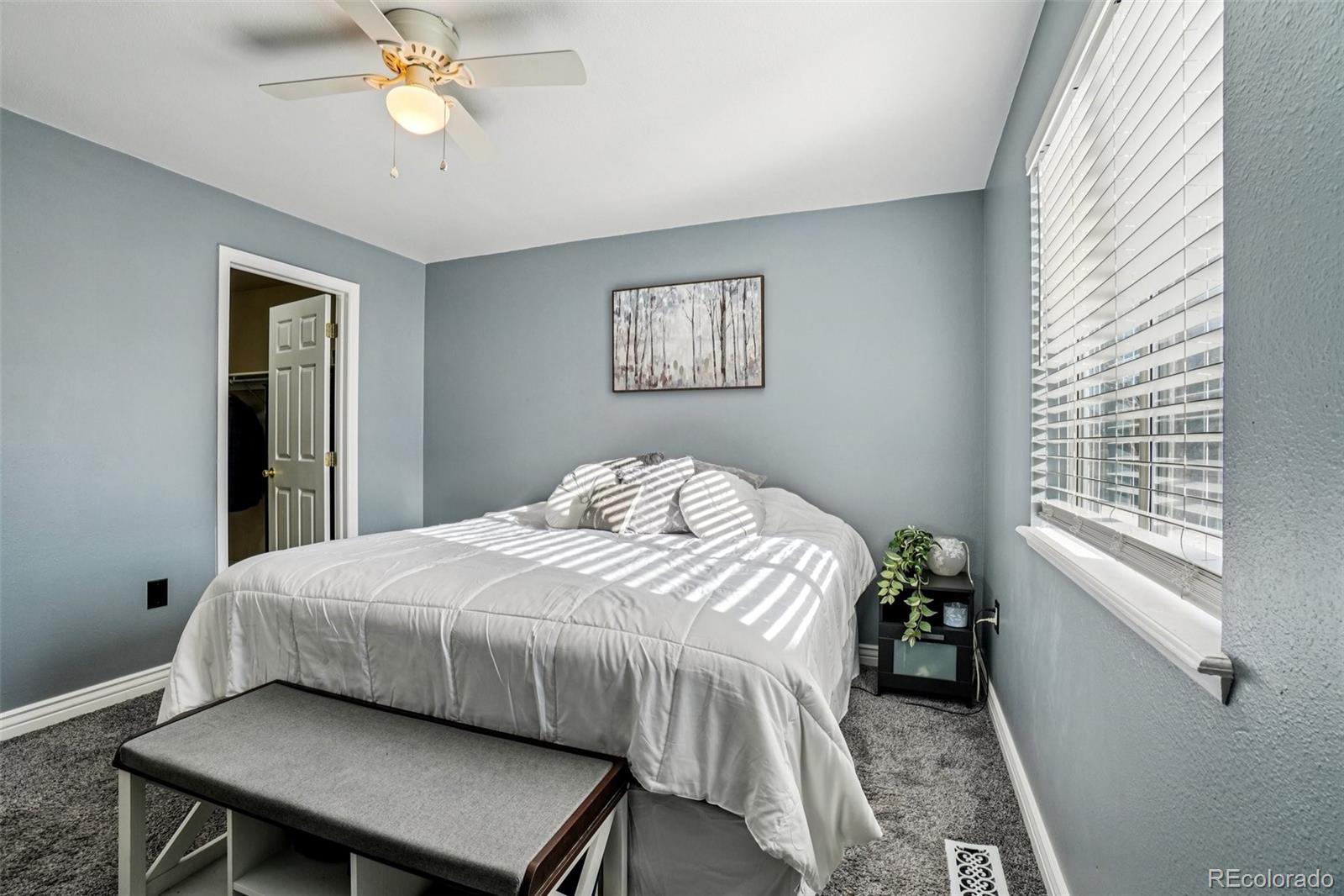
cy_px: 448
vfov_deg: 77.3
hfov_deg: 100.4
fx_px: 560
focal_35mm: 15
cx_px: 672
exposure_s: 1/125
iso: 400
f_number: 8
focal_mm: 10
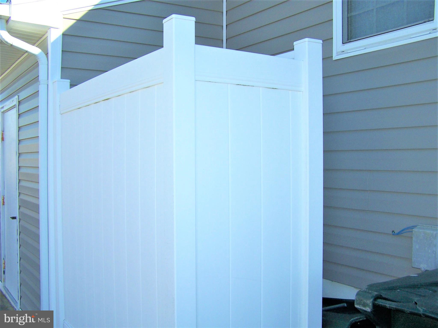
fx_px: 481
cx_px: 219
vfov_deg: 37.7
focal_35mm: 38
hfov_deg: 49.0
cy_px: 164
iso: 80
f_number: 4
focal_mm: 6.3
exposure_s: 1/750
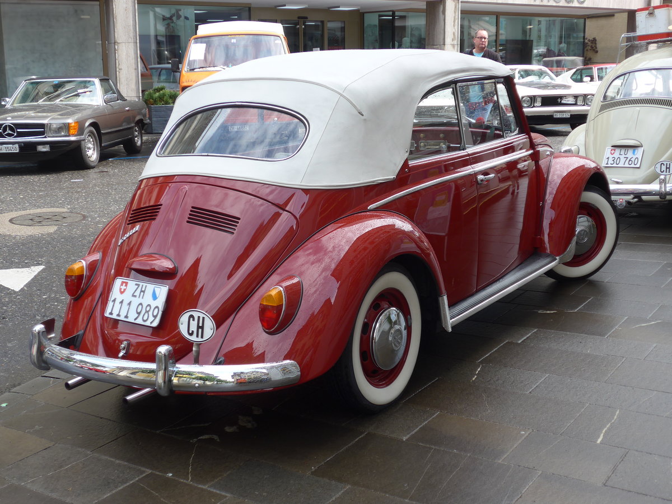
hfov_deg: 41.2
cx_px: 336
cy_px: 252
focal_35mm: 46
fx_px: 893
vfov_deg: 31.5
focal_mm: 9.5
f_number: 3
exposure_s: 1/500
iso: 80
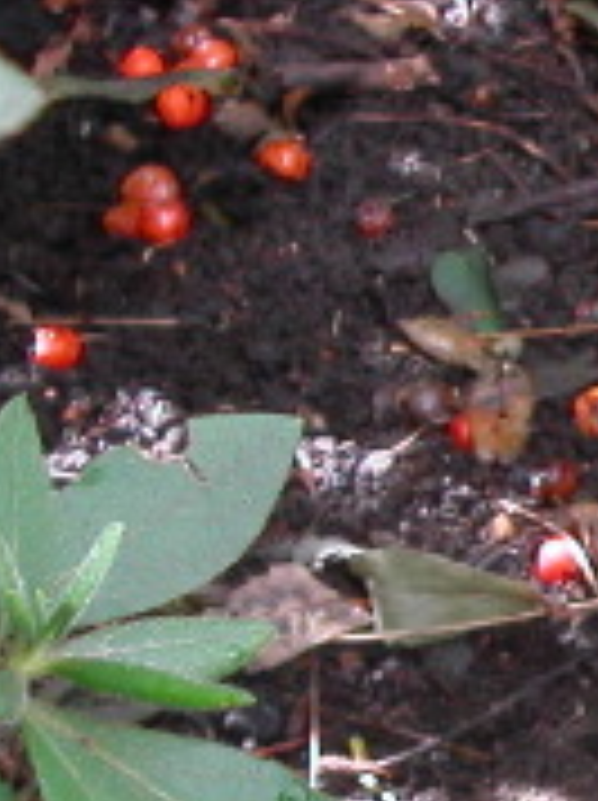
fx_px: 4202
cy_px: 920
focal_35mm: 182
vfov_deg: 10.7
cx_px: 1147
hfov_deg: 7.8
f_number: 4
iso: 100
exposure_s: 1/45
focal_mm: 7.8
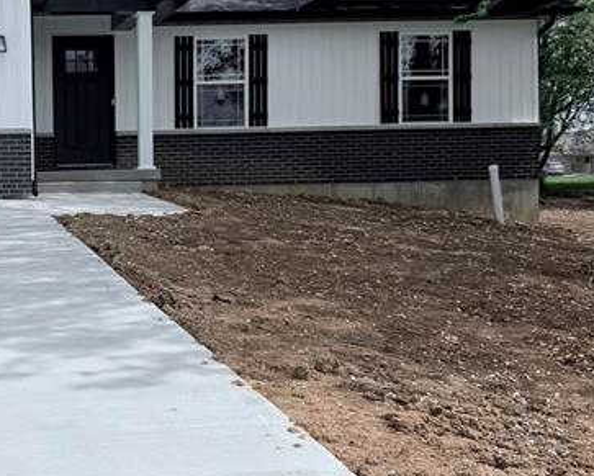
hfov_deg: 26.6
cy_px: 247
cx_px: -46
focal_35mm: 66
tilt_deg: -1.8
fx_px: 1161
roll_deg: +2.2
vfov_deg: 23.2
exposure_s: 1/9091
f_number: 1.78
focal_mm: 6.76
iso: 80
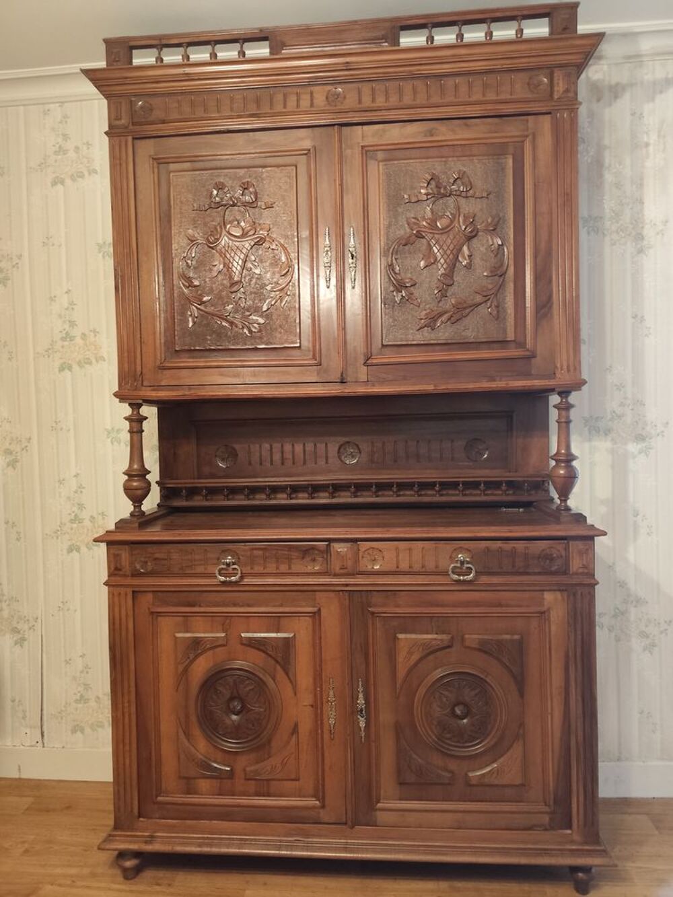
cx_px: 336
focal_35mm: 23
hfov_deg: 58.9
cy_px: 448
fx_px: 596
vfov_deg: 73.9
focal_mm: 6.19
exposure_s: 1/16.7
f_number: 1.65
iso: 2000
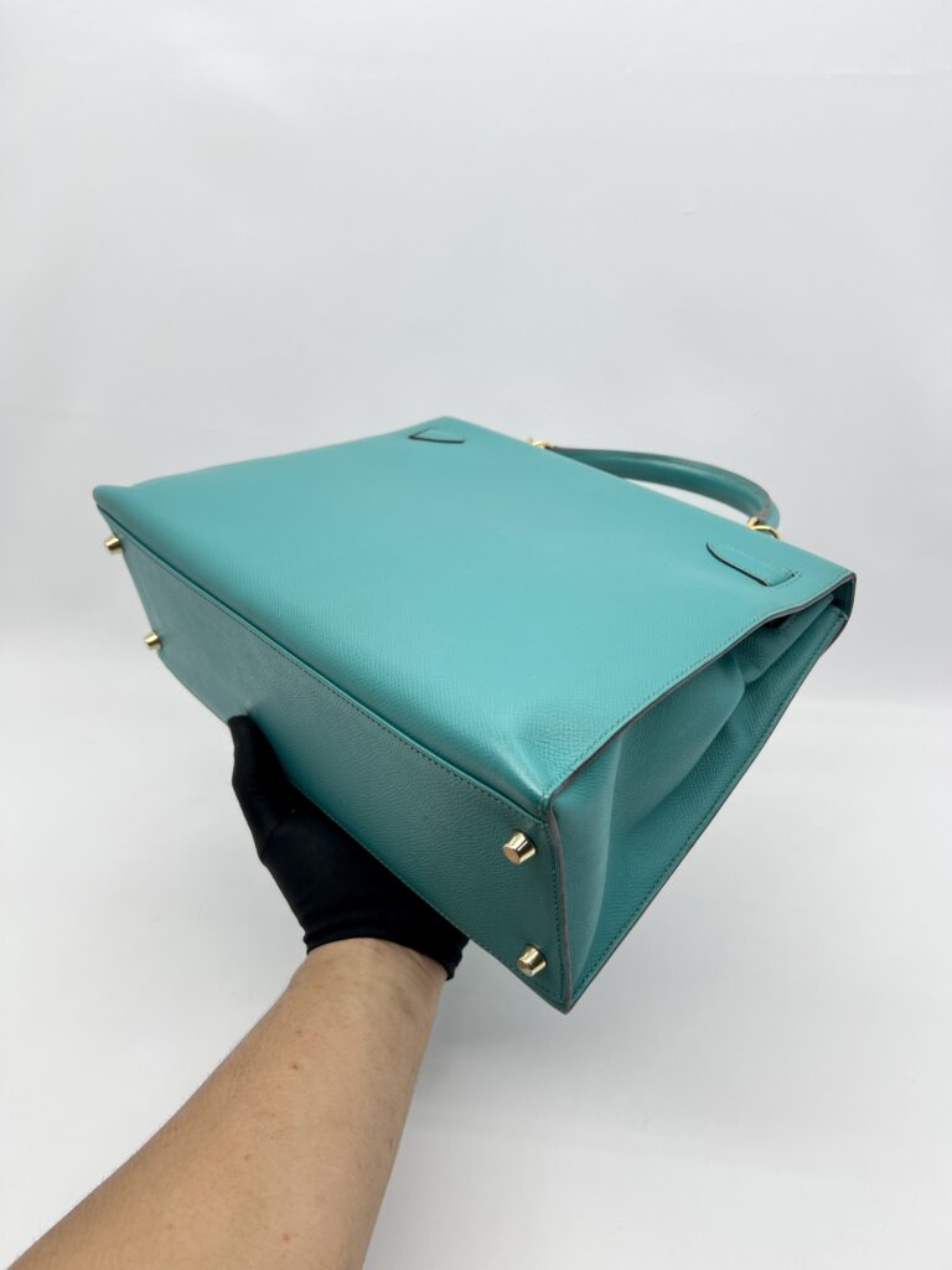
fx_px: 953
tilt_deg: -28.6
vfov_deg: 67.3
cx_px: 476
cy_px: 635
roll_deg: +0.4
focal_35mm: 26
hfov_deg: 53.1
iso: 32
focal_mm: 5.7
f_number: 1.5
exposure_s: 1/105
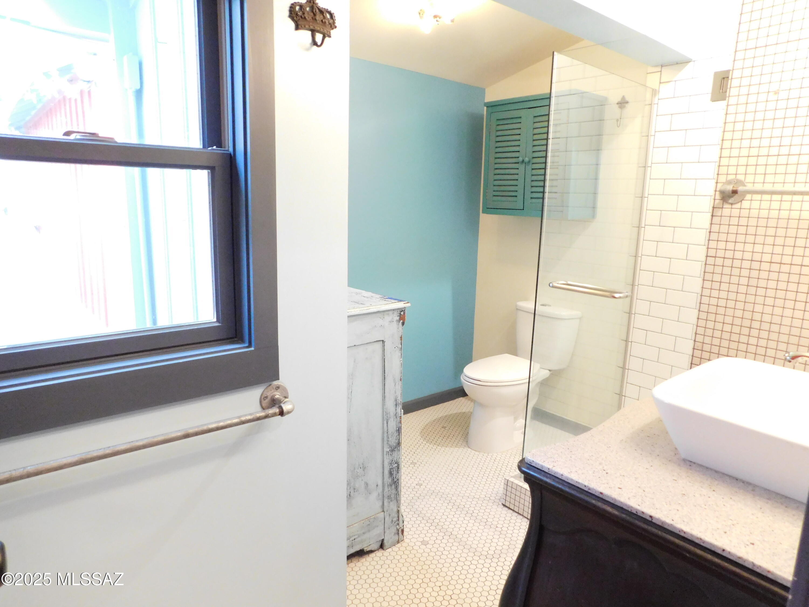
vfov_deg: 58.9
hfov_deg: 73.9
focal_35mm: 23
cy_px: 304
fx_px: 538
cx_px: 404
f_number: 3
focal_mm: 4
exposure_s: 1/25
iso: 800
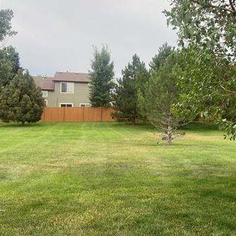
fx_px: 332
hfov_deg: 38.9
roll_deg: -1.6
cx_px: 146
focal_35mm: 43
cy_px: 122
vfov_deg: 39.2
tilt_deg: +0.4
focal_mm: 4.25
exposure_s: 1/219
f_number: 1.8
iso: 32
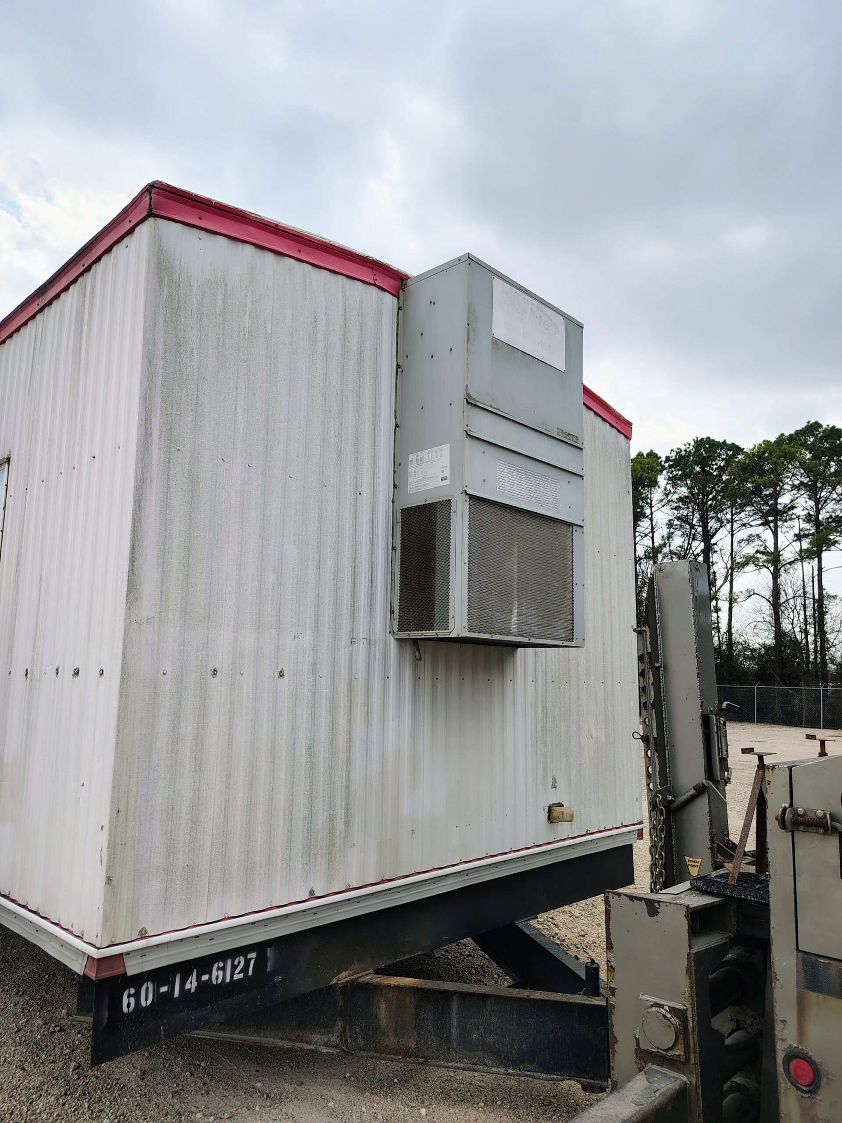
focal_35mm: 24
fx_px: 778
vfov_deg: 71.6
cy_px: 562
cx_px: 421
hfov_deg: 56.8
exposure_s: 1/1226
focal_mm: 5.56
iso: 100
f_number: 1.8
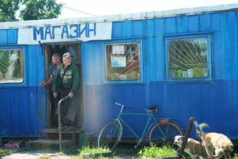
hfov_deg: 28.8
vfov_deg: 19.5
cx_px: 119
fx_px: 463
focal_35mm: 70
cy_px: 80
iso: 80
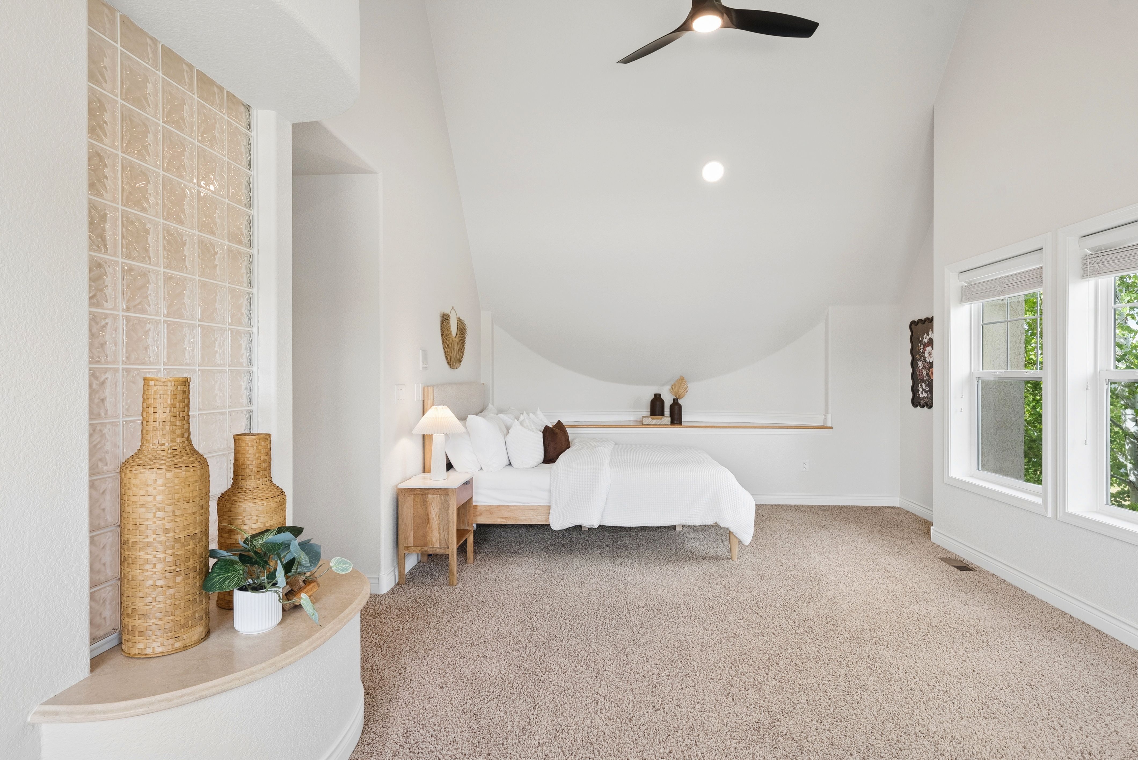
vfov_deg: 67.5
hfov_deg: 90.0
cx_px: 569
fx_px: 569
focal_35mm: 18
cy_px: 380
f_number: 8
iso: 640
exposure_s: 1/80
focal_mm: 18
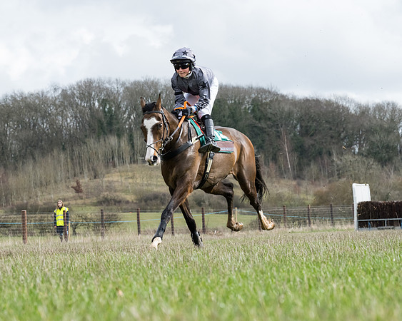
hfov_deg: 9.0
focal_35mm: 215
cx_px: 123
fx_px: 2559
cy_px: 146
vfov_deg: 7.2
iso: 1000
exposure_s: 1/1000
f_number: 8
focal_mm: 135
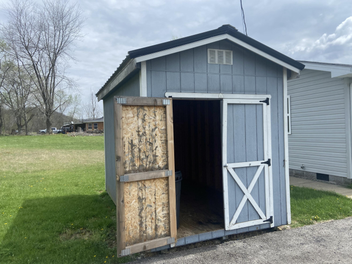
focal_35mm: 26
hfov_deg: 67.3
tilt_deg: -1.3
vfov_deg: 53.0
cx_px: 176
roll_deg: +1.2
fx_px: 264
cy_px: 132
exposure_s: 1/2967
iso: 32
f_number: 1.8
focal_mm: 4.25
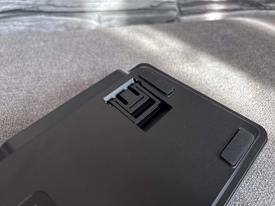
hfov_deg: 67.3
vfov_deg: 53.1
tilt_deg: -46.2
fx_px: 207
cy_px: 103
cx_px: 138
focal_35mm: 26
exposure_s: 1/105
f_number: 1.6
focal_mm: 5.96
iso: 125
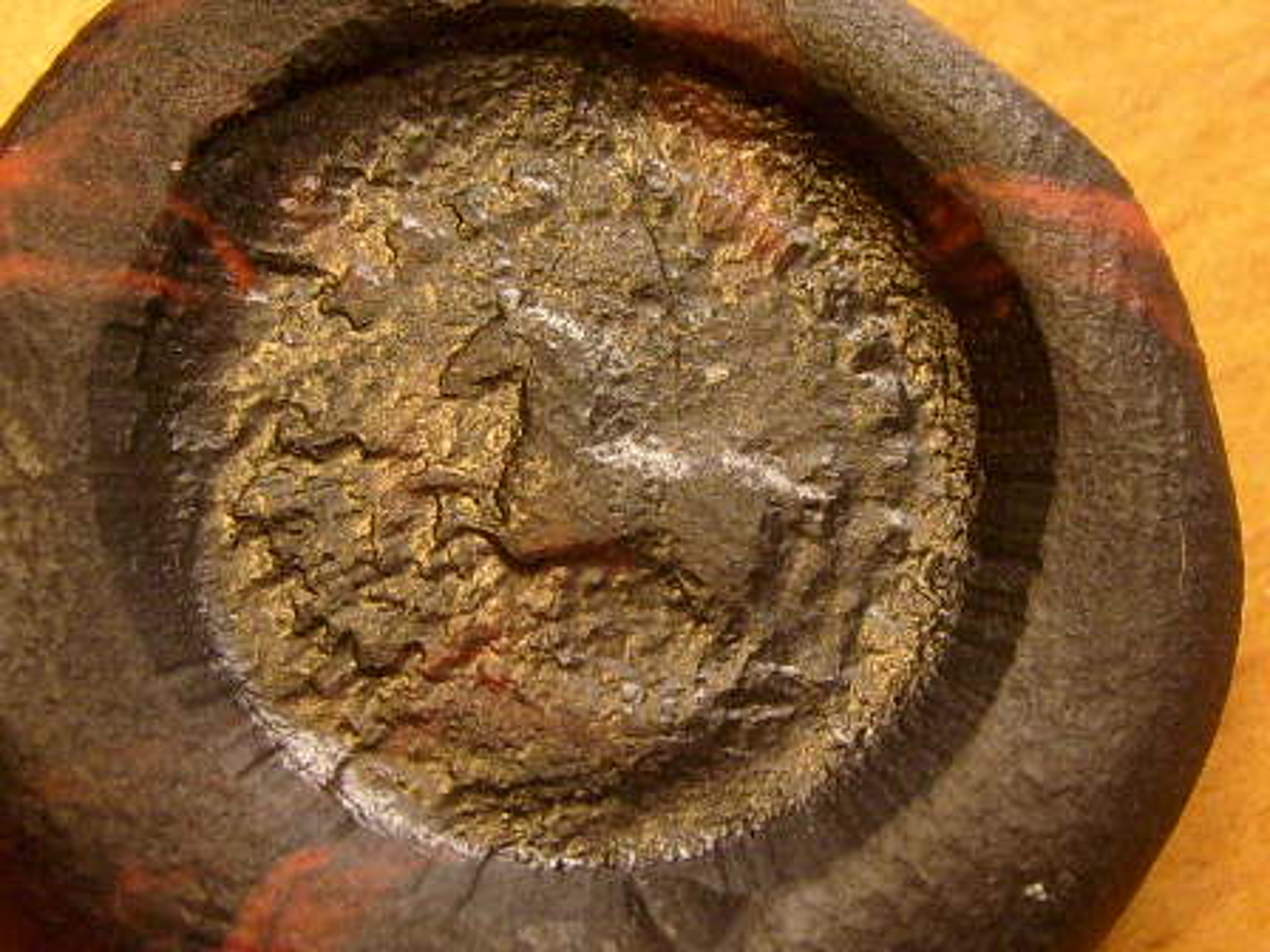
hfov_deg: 52.6
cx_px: 635
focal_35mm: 35
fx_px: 1284
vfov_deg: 40.7
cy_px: 476
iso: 80
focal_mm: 5.8
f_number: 2.8
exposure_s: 1/90
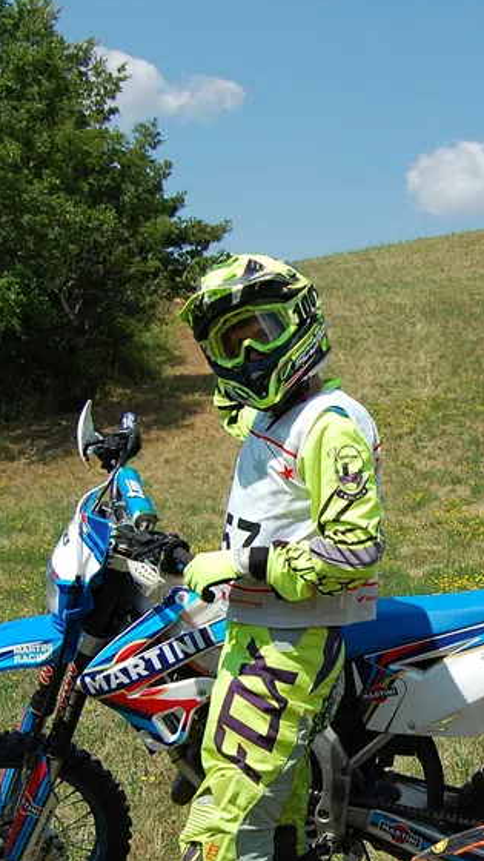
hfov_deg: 15.9
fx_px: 1688
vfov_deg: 28.4
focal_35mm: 74
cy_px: 583
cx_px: 525
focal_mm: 22
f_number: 5.6
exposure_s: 1/1250
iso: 200
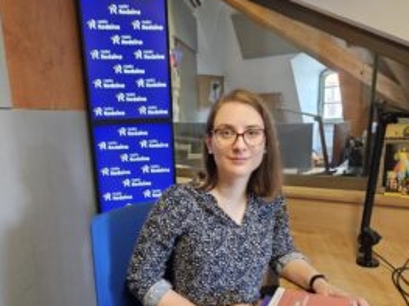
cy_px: 194
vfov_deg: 45.0
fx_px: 366
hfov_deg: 58.4
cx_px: 197
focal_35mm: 31
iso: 500
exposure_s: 1/50
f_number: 1.8
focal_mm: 5.4
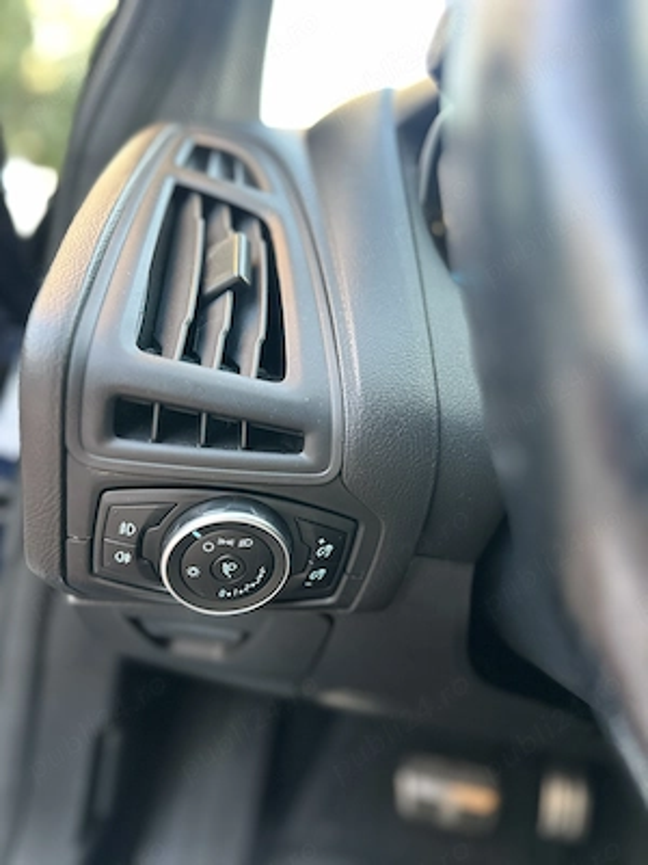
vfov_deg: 71.6
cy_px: 432
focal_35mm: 24
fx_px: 599
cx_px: 324
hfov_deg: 56.8
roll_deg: -15.2
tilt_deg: -12.1
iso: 500
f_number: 1.78
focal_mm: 6.86
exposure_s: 1/60
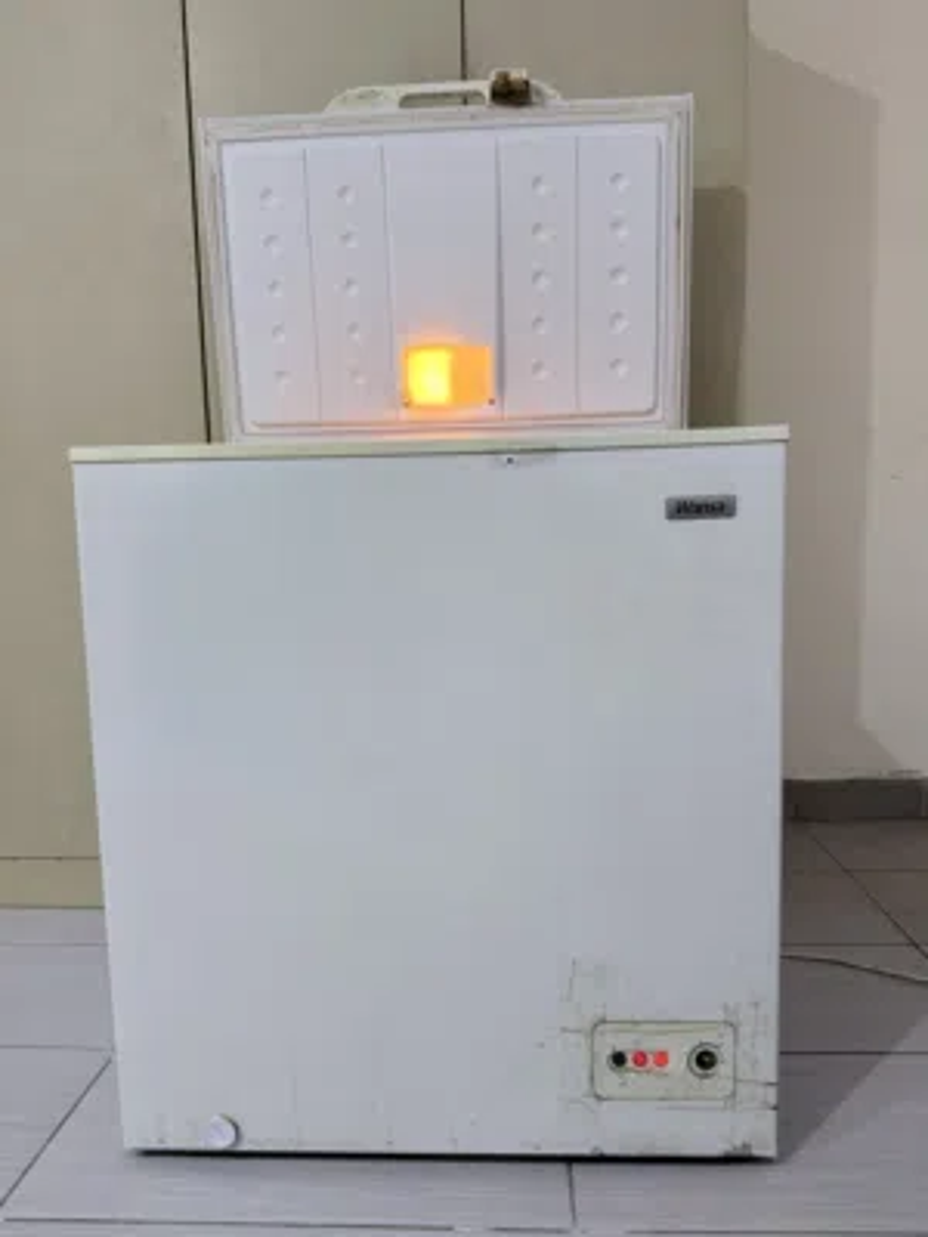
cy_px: 618
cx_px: 464
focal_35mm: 24
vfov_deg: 71.6
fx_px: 858
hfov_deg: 56.8
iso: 250
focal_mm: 6.76
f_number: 1.78
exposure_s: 1/50
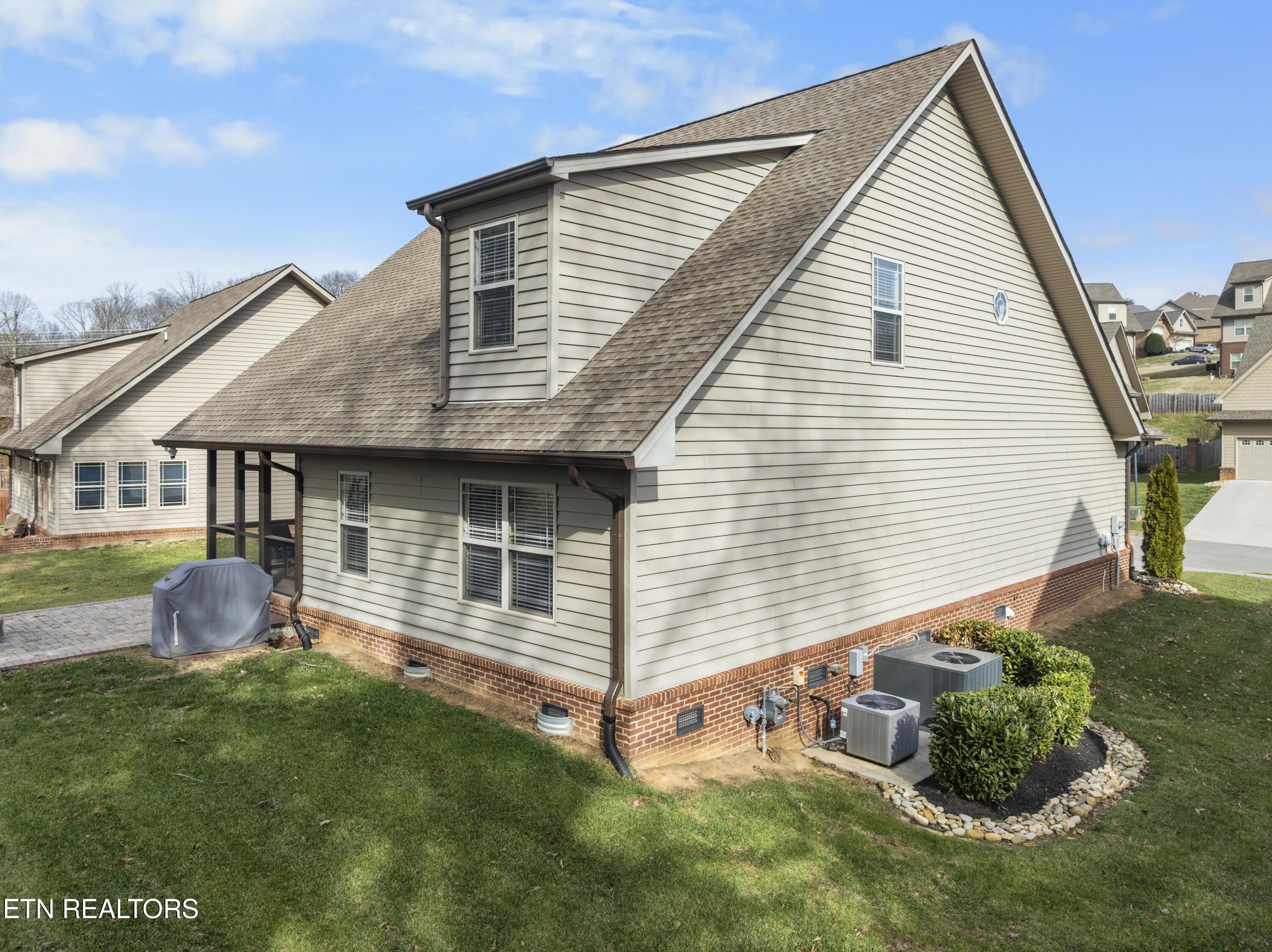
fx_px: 881
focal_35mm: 24
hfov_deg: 71.6
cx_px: 636
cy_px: 476
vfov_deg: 56.8
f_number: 2.8
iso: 110
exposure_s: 1/200
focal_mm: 12.29
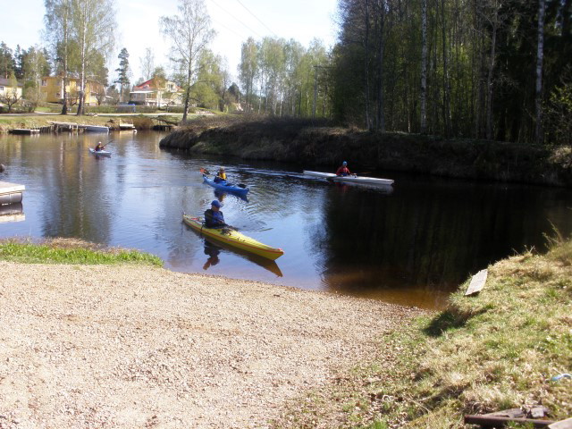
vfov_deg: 39.7
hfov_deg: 51.4
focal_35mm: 36
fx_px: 595
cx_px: 286
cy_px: 214
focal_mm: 6.3
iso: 64
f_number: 5.6
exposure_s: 1/125
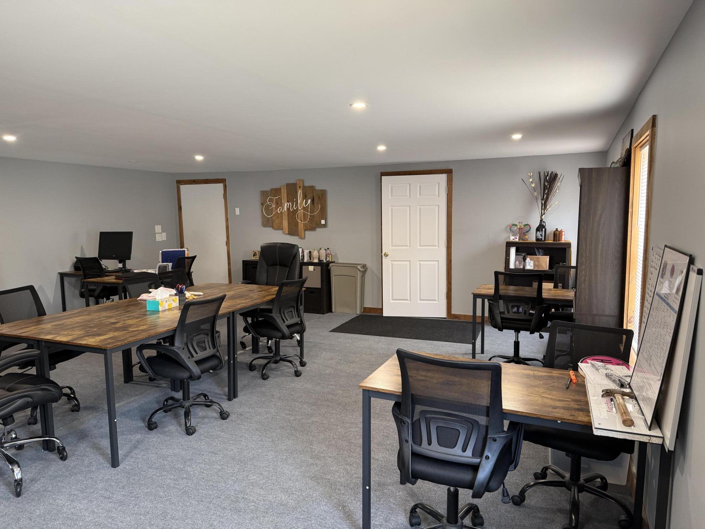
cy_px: 264
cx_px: 352
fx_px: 489
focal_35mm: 24
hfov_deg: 71.6
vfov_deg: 56.8
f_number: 1.78
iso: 200
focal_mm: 6.76
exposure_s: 1/60
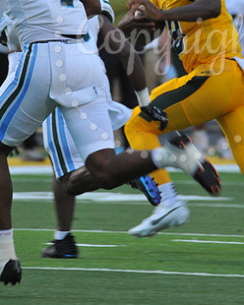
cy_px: 41
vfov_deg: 1.8
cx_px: 173
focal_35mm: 1052
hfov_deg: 1.5
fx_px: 9496
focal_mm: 600
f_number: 11
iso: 6400
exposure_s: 1/200
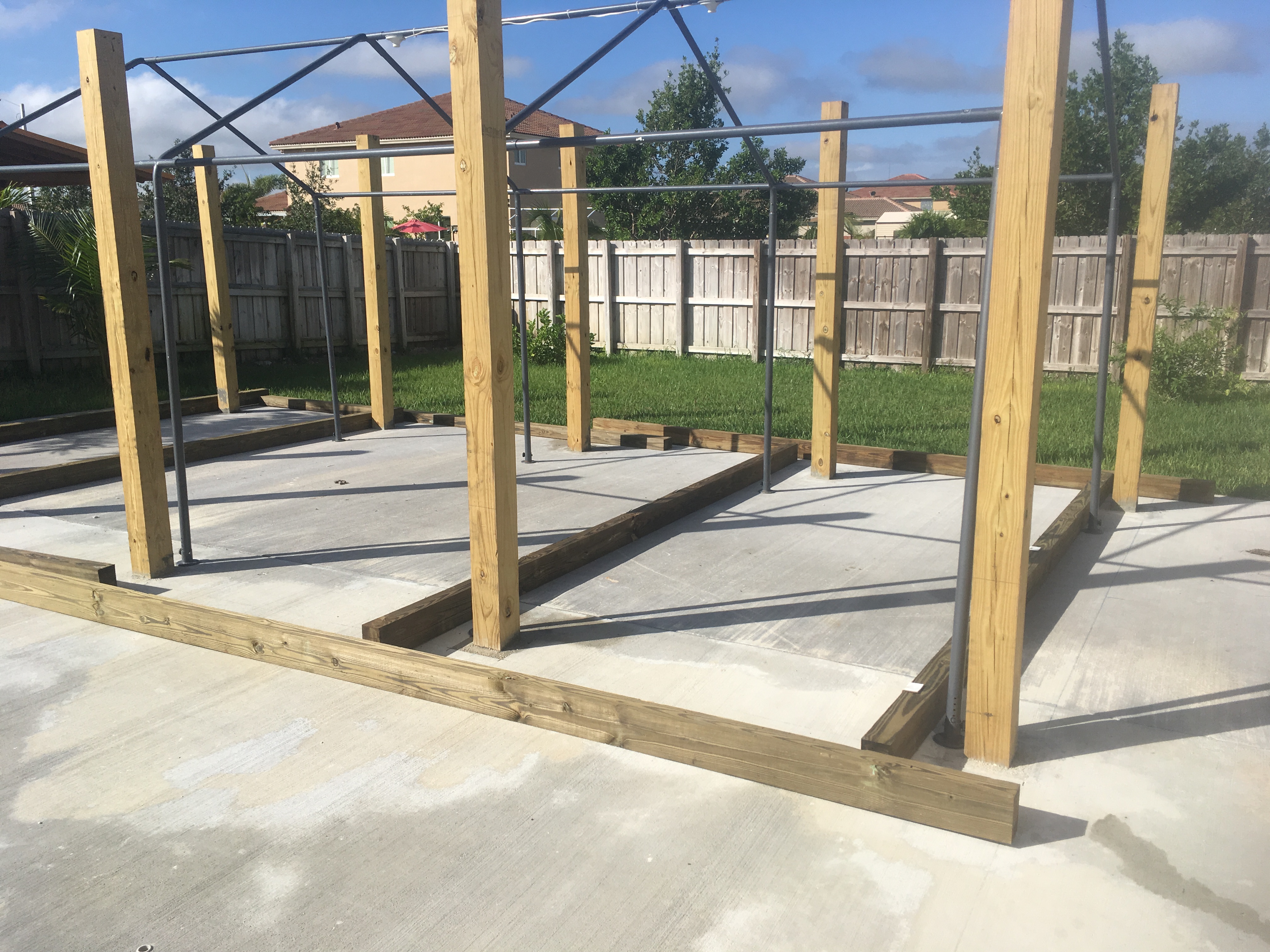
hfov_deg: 61.7
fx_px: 1064
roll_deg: +0.2
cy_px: 476
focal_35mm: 29
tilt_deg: -13.6
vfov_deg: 48.2
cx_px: 635
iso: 25
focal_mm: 4.15
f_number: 2.2
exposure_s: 1/2331
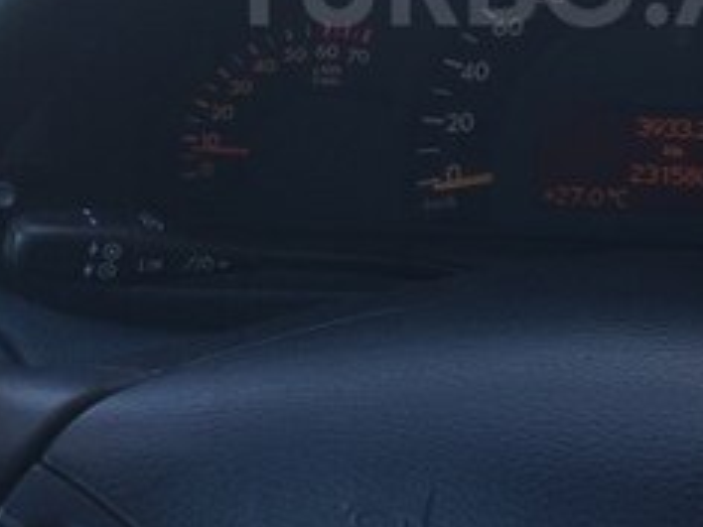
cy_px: -19
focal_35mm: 81
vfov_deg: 17.7
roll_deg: -4.0
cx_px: 530
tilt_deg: -20.8
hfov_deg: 23.9
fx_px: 1645
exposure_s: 1/100
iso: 50
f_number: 2.2
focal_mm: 4.15
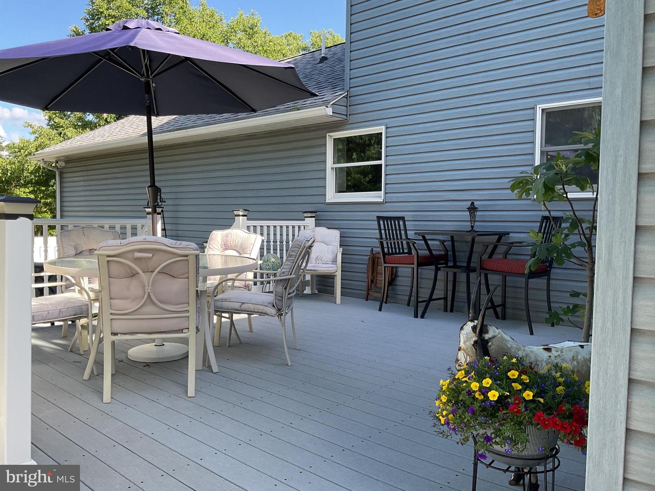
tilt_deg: -3.9
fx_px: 549
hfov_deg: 61.7
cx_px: 328
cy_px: 246
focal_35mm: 29
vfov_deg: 48.2
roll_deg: -0.8
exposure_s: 1/309
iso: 16
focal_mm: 3
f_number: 1.8
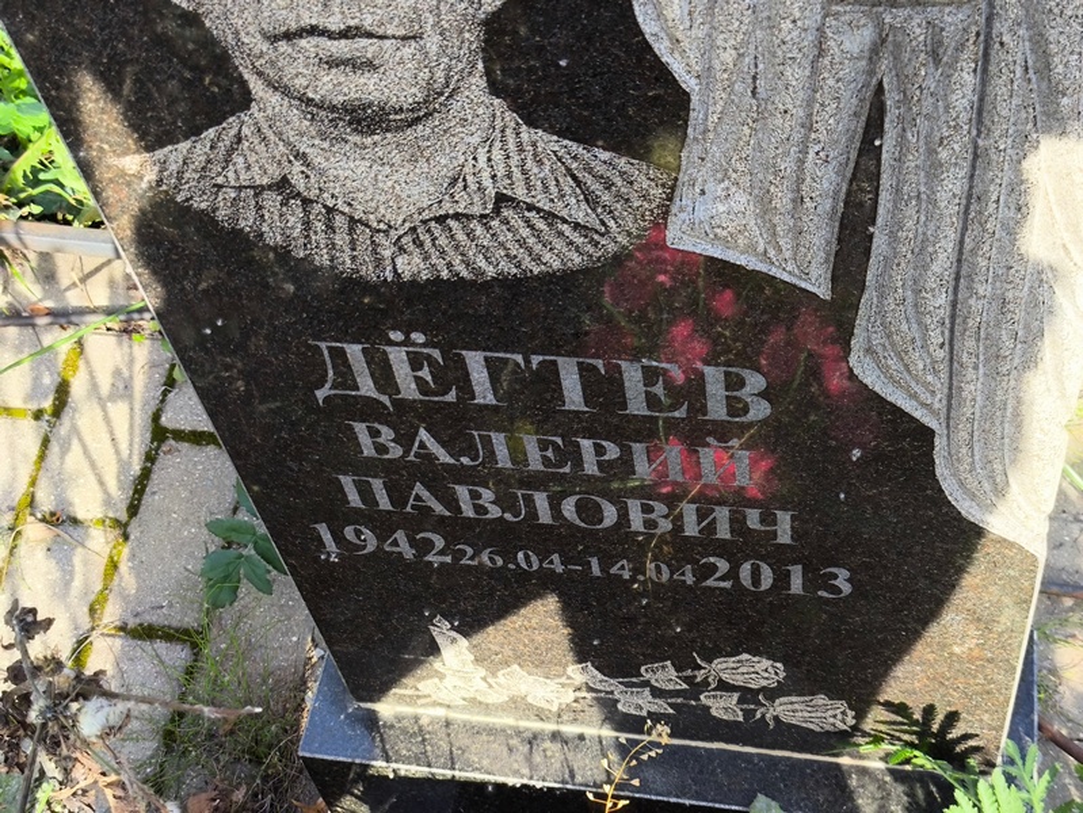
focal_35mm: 50
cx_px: 542
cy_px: 406
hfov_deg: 38.2
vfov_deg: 29.1
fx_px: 1565
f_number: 1.7
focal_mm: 4.71
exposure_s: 1/240
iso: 50
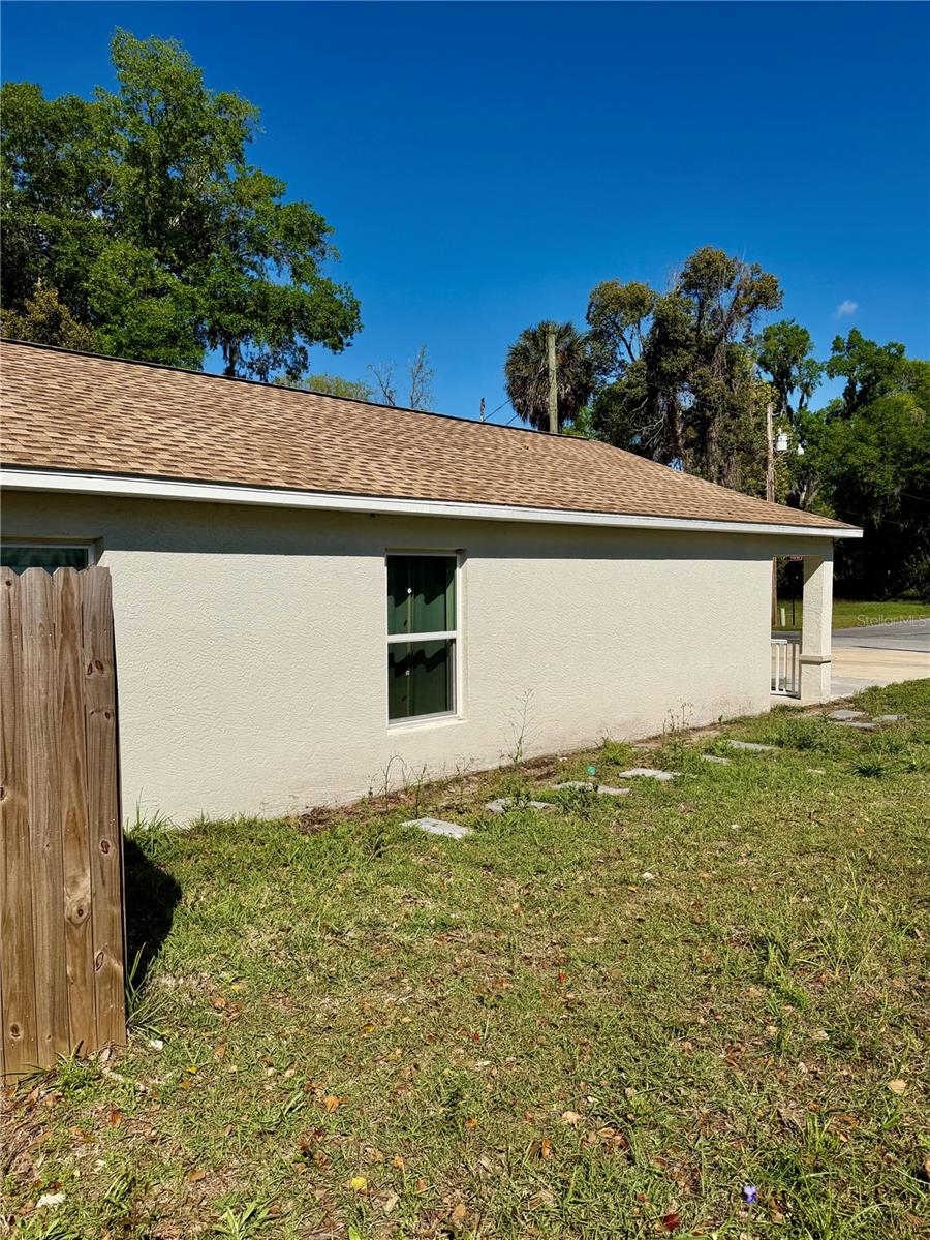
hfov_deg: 56.8
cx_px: 465
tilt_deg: -4.2
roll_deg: +0.4
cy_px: 620
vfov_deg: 71.6
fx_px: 860
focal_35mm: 24
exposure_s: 1/9091
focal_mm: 6.76
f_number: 1.78
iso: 80
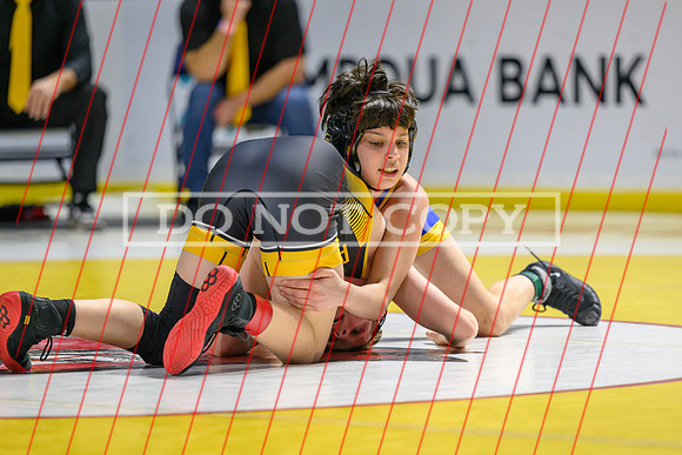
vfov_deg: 6.7
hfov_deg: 10.1
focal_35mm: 204
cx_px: 411
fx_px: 3863
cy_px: 230
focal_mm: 160
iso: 2500
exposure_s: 1/800
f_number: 2.8
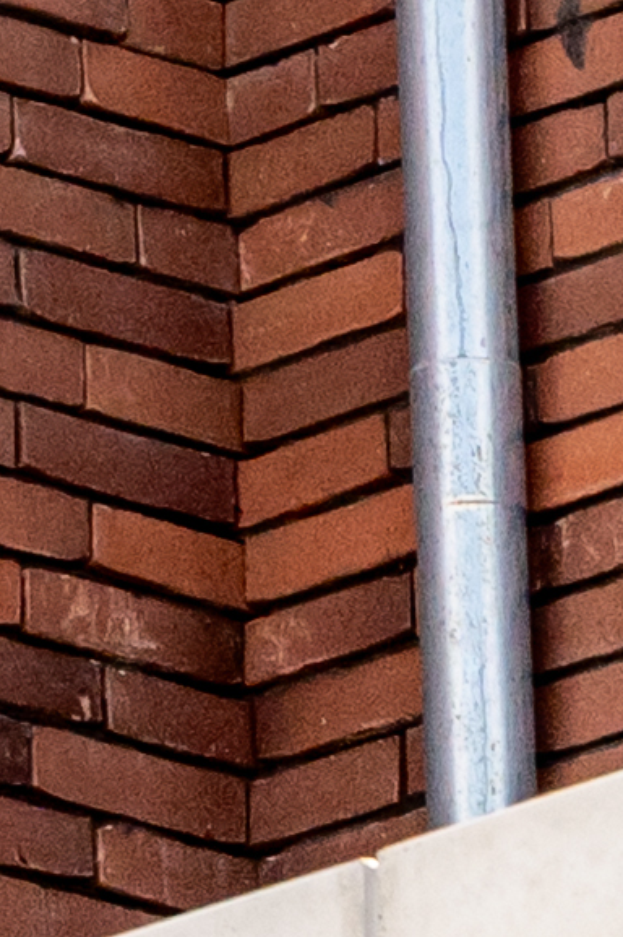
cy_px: -136
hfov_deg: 1.6
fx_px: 21804
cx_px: -1046
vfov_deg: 2.5
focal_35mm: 839
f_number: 8
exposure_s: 1/640
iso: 320
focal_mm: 70
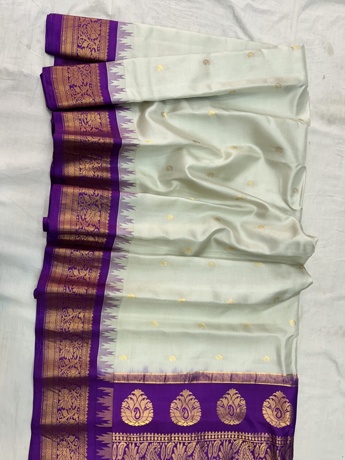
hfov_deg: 53.1
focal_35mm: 26
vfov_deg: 67.3
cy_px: 230
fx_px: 346
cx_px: 172
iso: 50
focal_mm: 5.7
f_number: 1.5
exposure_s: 1/100
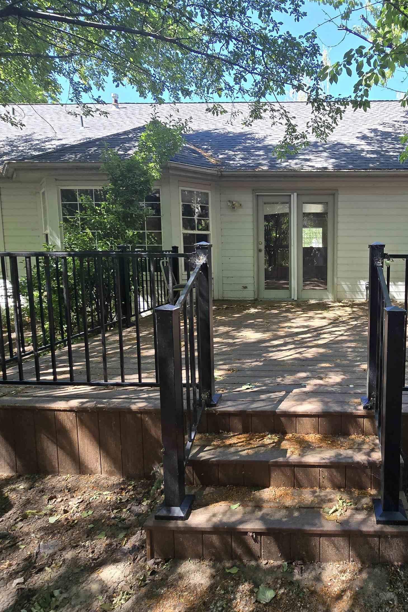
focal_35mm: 19
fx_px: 323
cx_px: 309
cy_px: 294
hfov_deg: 60.8
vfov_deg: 86.9
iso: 50
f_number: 2.2
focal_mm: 2.2
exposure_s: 1/173
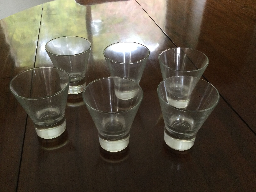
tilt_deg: -37.1
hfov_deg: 58.4
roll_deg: +1.0
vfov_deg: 45.4
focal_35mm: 31
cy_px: 96
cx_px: 128
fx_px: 229
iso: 160
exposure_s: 1/33
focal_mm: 3.3
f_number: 2.4
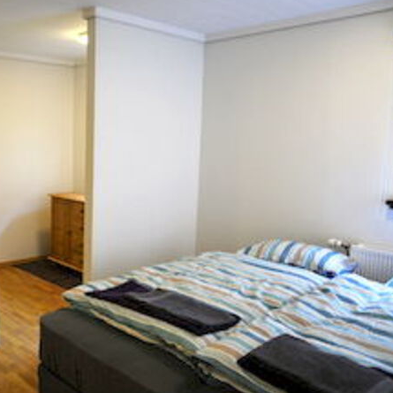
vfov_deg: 49.7
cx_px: 87
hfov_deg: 47.4
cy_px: 186
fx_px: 424
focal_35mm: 33
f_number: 3.5
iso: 640
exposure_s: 1/40
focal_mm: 16
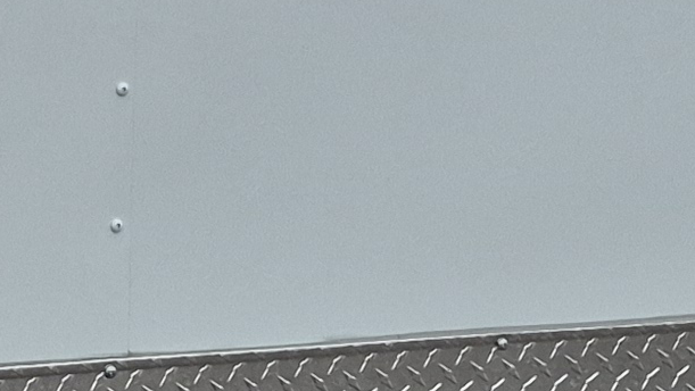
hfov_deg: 12.2
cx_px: -465
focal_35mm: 164
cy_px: -73
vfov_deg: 7.3
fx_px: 3023
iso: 80
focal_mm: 5.4
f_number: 1.8
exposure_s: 1/5440
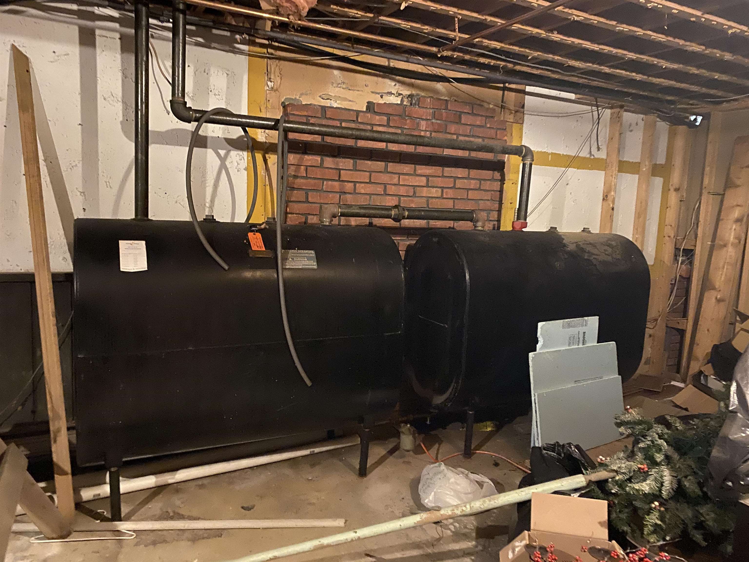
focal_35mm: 26
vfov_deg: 53.1
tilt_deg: -5.3
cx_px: 374
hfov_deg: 67.3
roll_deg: -2.3
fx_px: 563
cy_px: 281
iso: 500
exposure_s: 1/8
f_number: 1.8
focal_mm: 4.25
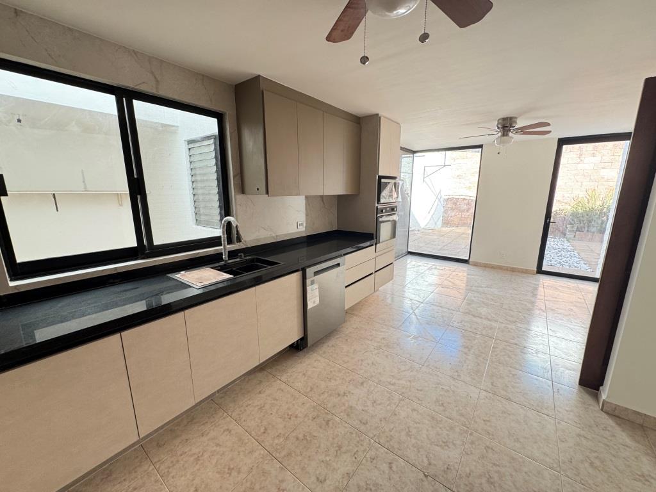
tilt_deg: -12.2
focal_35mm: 14
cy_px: 246
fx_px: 265
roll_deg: +0.6
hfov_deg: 102.1
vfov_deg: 85.7
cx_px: 328
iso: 160
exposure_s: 1/99
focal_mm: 2.22
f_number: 2.2
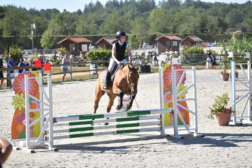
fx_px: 840
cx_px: 126
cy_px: 84
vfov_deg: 11.4
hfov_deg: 17.1
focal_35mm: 120
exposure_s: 1/1600
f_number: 7.1
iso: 400
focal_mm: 80
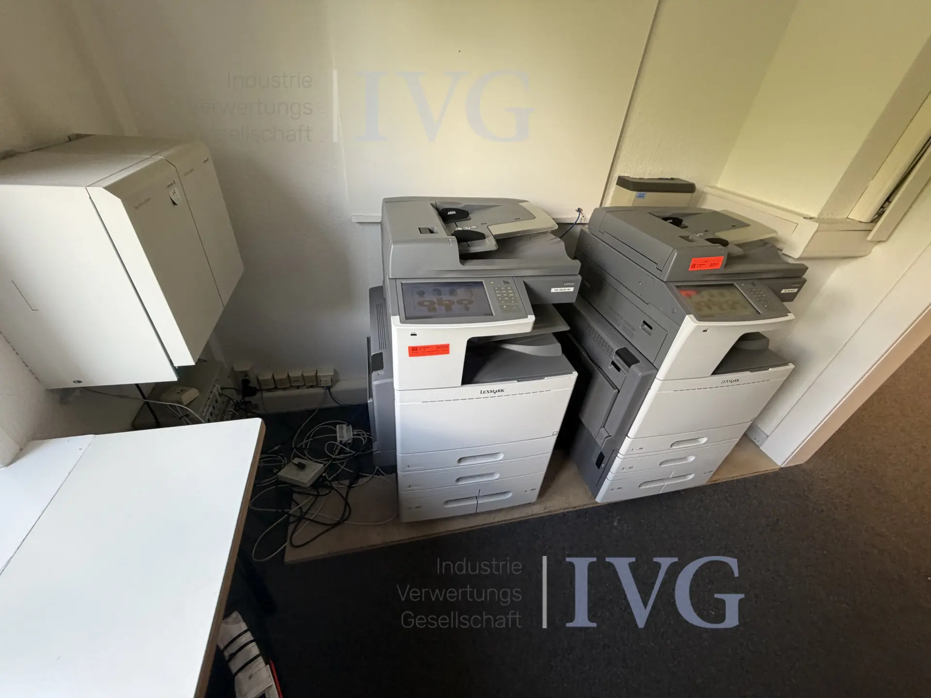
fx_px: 377
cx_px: 466
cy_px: 349
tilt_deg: -35.6
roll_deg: -4.7
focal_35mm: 14
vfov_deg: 85.7
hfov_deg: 102.1
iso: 200
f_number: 2.2
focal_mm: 2.22
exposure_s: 1/50
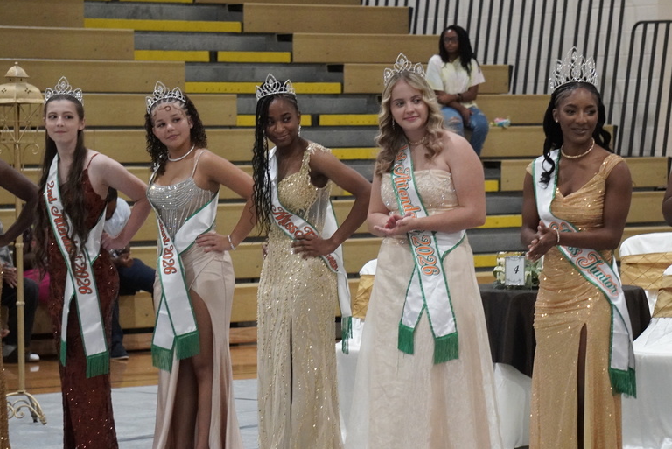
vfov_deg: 6.7
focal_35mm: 204
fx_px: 3810
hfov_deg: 10.1
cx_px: 396
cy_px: 273
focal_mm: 102
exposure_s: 1/160
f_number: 5.6
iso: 4000
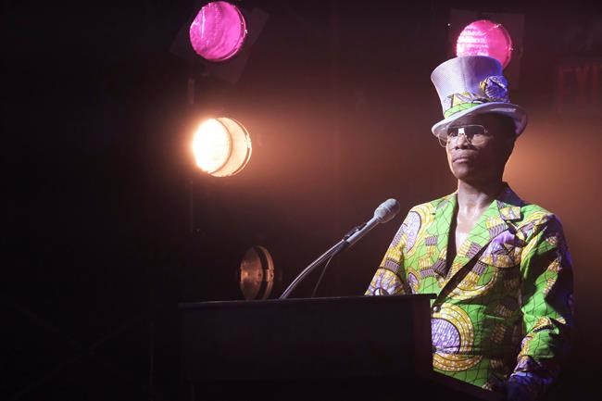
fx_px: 3511
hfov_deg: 9.8
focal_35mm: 210
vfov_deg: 6.5
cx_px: 301
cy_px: 200
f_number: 10
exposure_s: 1/250
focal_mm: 140
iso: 5000
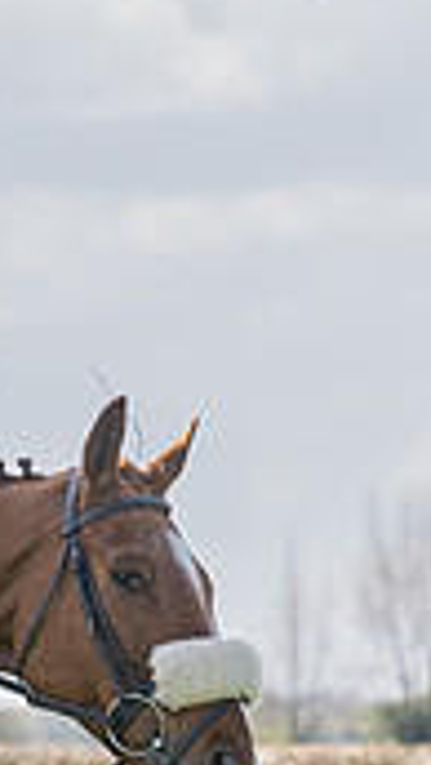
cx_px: -405
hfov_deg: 2.0
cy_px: 360
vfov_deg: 3.6
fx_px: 12329
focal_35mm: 608
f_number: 4
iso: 400
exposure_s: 1/2000
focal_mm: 92
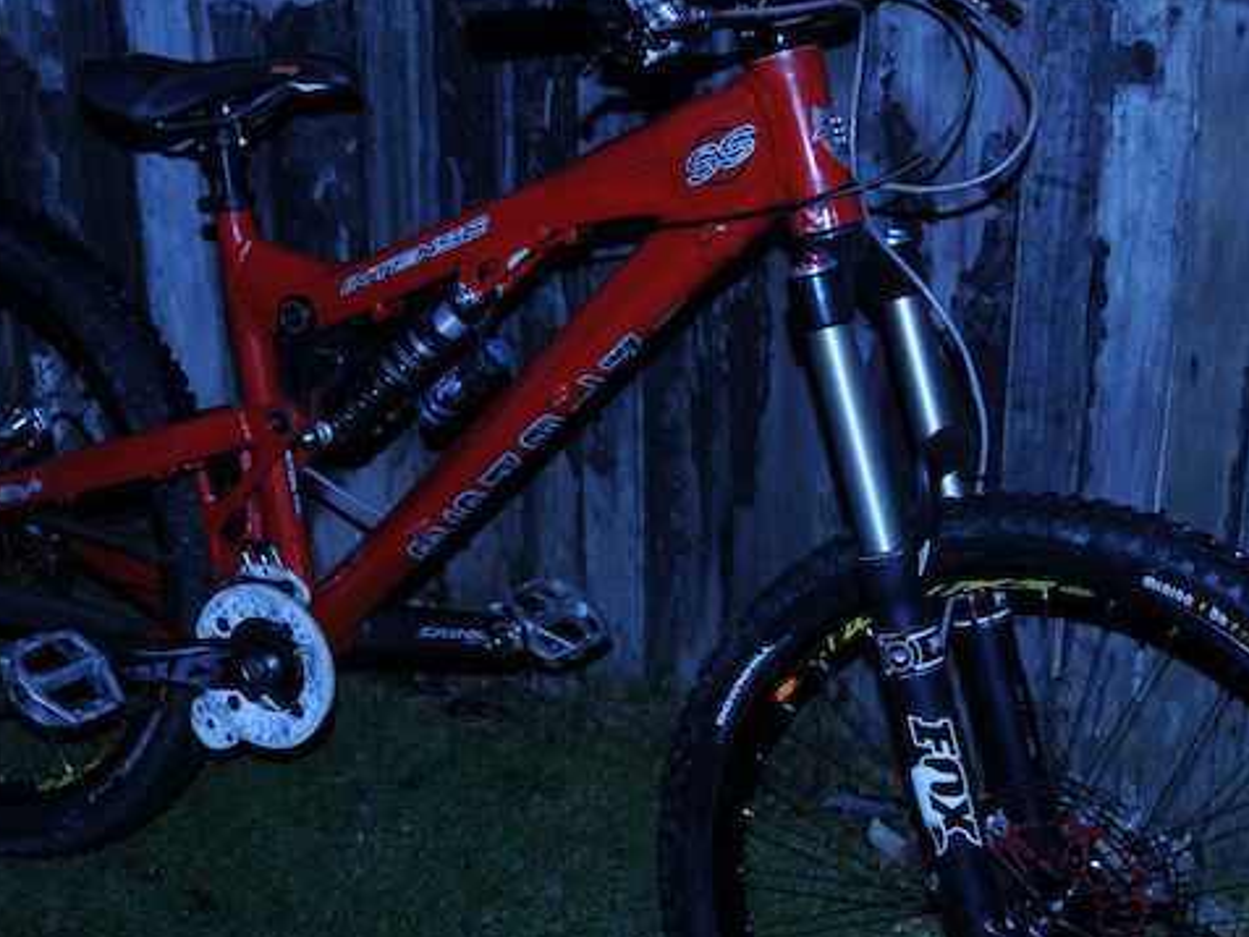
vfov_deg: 21.6
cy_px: 503
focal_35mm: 68
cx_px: 670
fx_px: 2454
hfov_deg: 28.5
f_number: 3.8
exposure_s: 1/60
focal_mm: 22
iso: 200
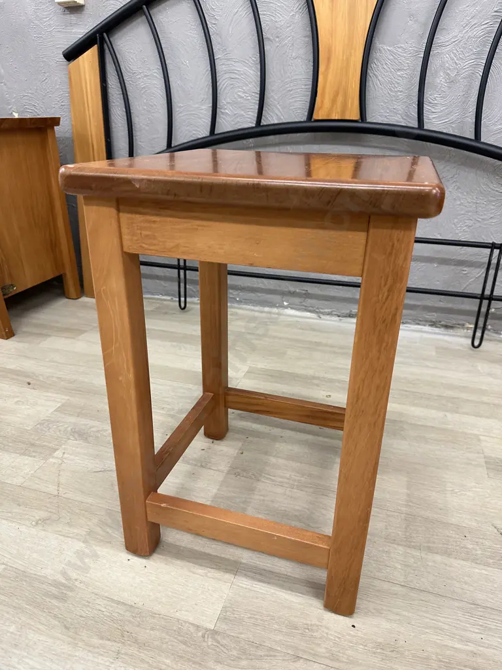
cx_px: 251
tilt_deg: -24.4
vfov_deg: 71.6
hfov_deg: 56.8
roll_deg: -1.2
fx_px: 464
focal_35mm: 24
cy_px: 335
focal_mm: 6.86
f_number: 1.78
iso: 200
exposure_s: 1/100
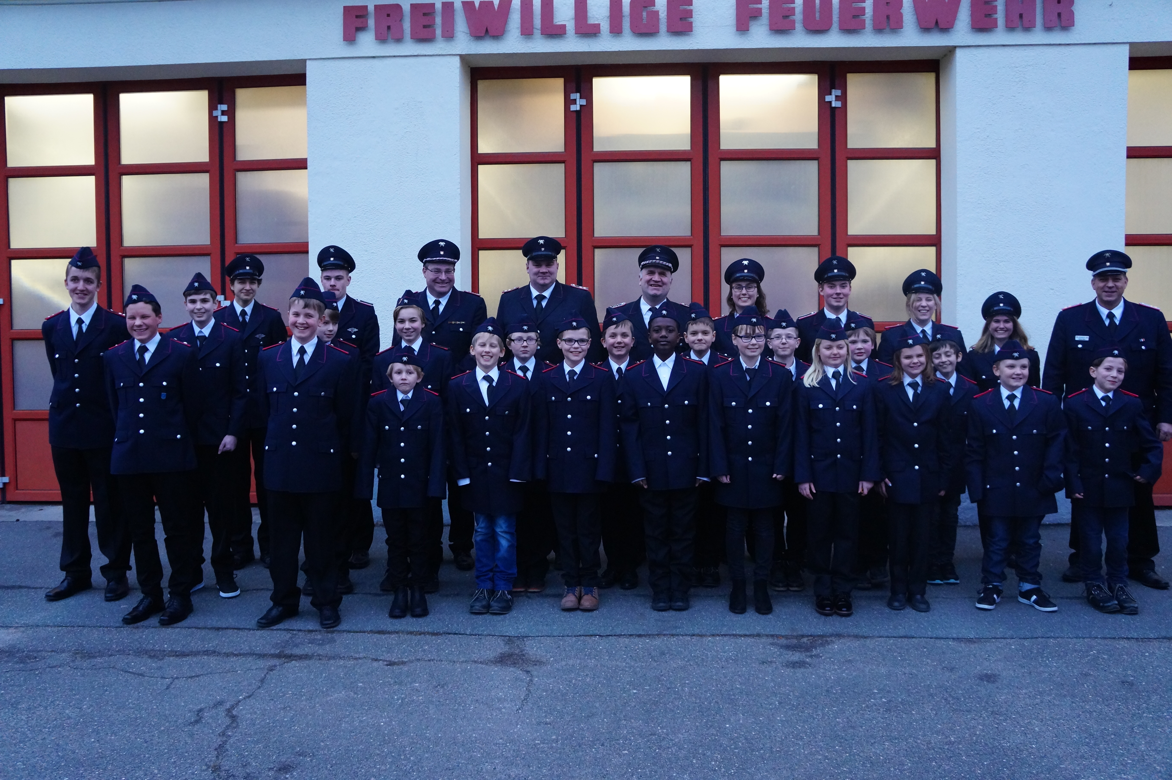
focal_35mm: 30
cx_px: 586
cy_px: 390
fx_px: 976
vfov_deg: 43.6
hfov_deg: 62.0
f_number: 4
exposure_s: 1/60
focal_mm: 20
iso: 1600
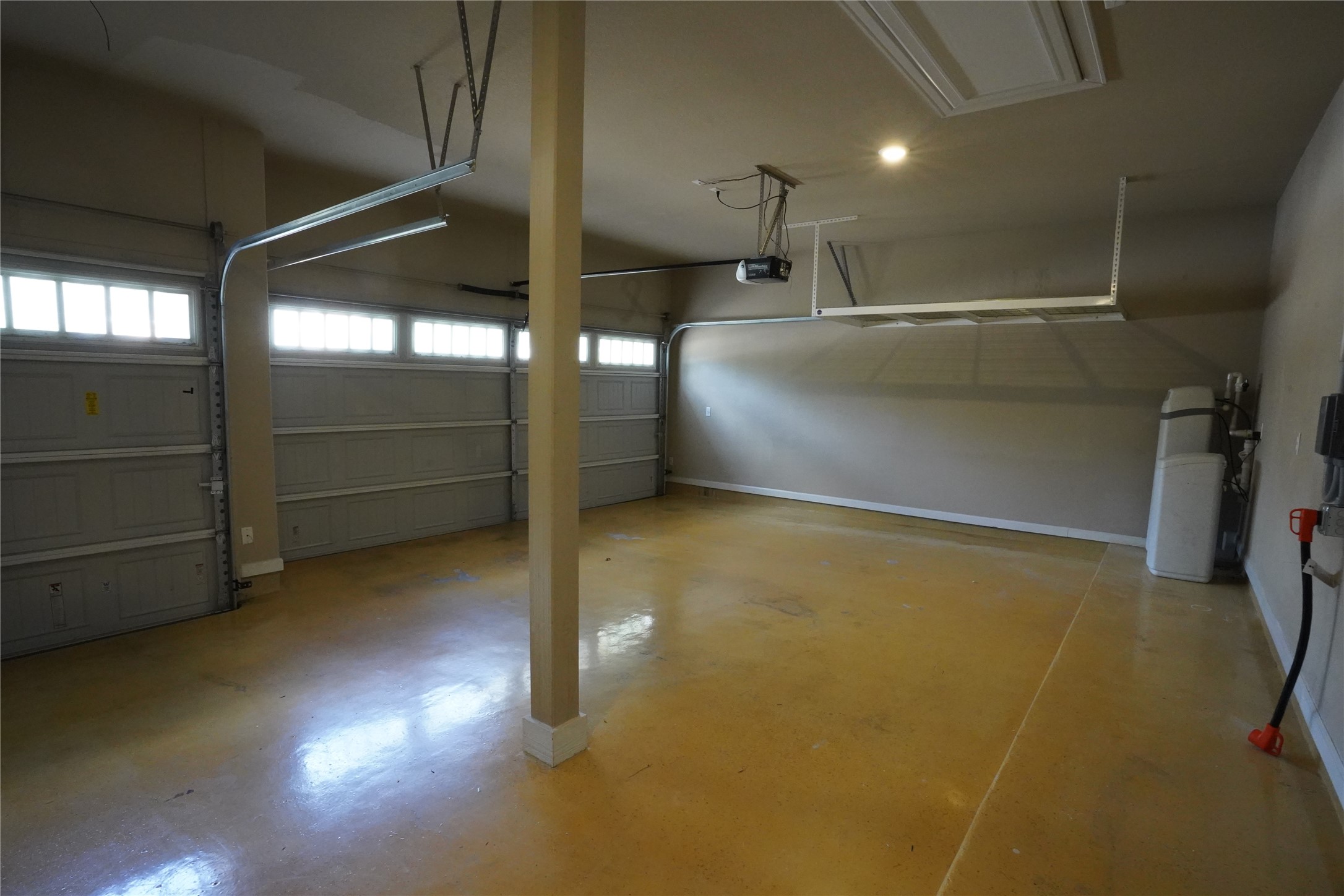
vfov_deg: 70.4
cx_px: 672
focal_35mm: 17
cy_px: 448
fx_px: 635
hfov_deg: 93.3
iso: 10000
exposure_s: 1/30
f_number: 16
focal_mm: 17
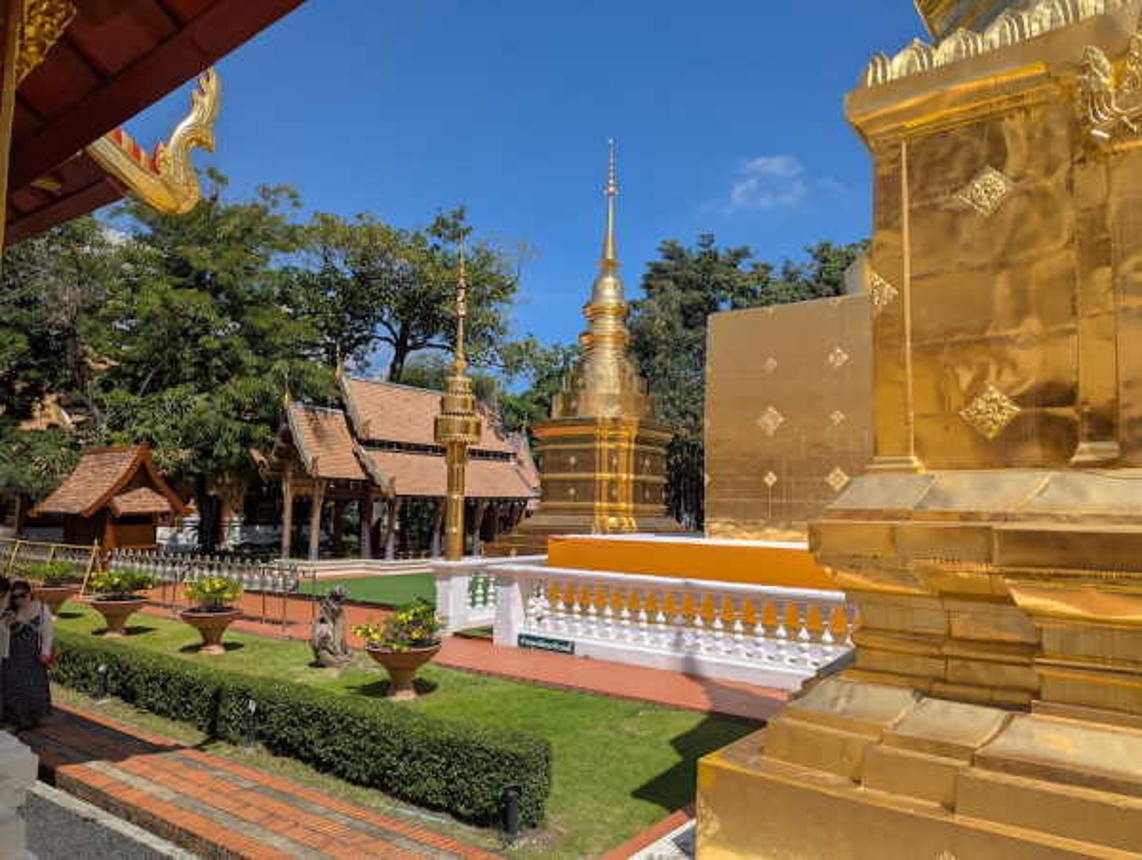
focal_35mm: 24
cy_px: 430
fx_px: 793
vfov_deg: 57.0
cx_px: 571
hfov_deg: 71.5
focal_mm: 6.81
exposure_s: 1/4348
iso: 41
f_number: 1.85
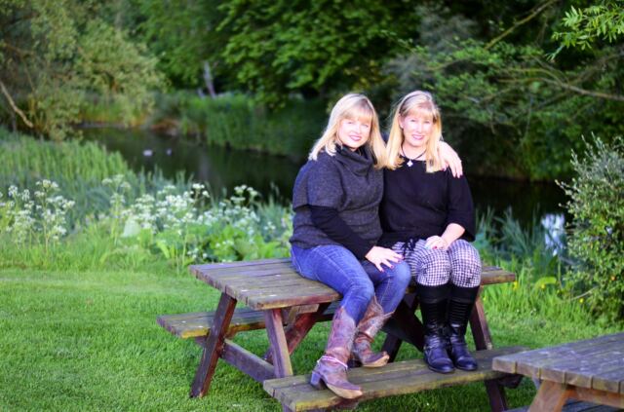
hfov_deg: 27.1
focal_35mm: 75
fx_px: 1296
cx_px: 312
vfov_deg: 18.1
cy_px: 206
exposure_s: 1/500
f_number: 1.8
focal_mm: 50
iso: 200
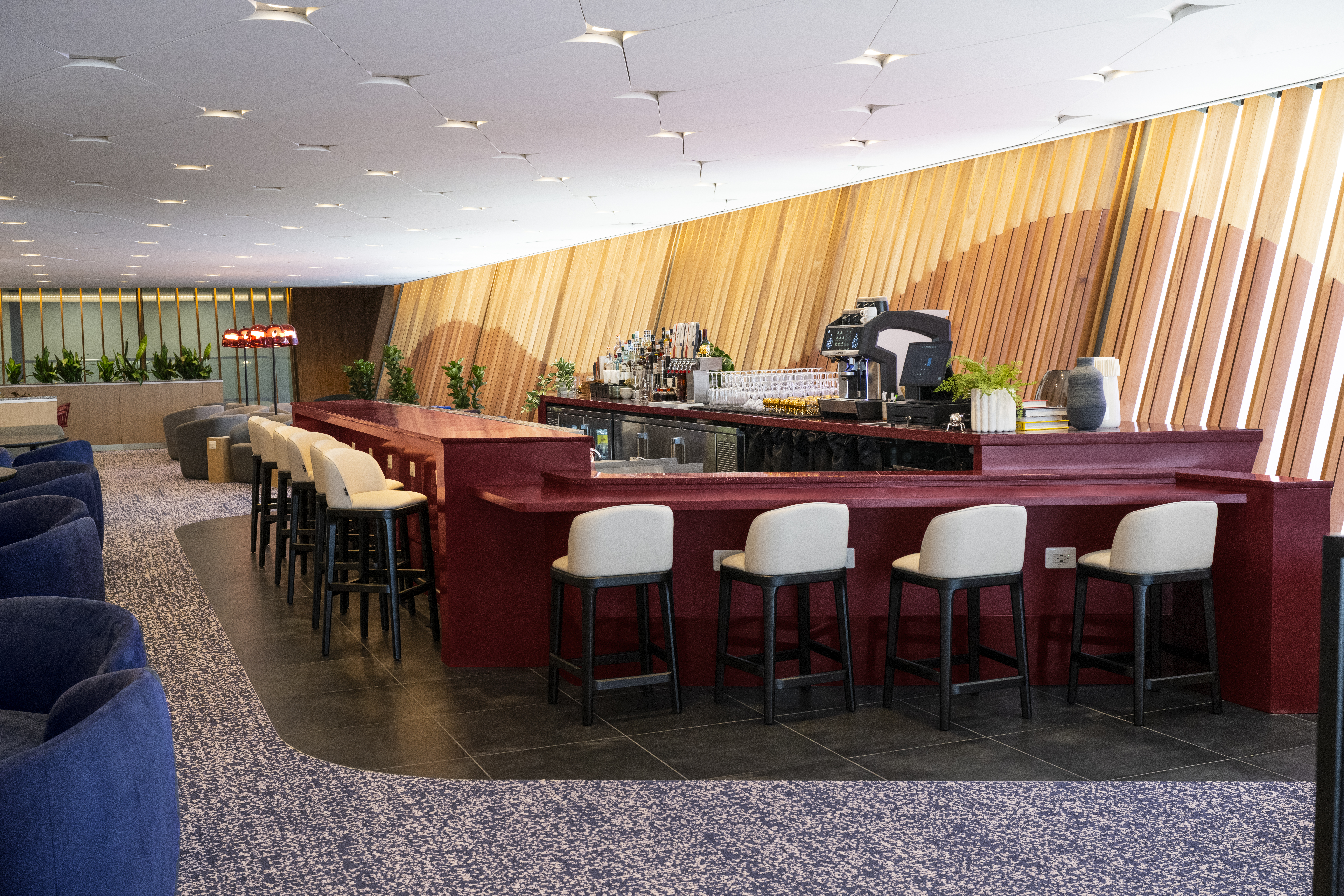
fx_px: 1344
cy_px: 448
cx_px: 672
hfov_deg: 53.1
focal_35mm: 36
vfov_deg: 36.9
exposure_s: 1/80
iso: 2000
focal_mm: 36
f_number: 8
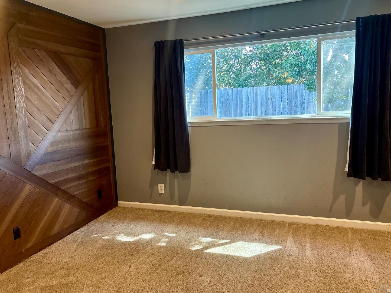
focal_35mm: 27
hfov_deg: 65.3
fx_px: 305
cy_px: 144
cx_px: 198
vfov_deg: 51.4
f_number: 1.6
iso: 125
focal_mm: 5.96
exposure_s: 1/60
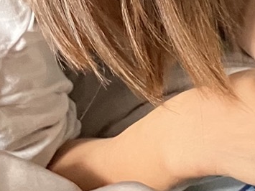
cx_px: 514
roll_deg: +3.5
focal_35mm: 142
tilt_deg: -21.5
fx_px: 1046
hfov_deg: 12.3
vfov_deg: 10.4
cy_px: 35
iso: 320
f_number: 1.8
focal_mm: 3.99
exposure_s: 1/58
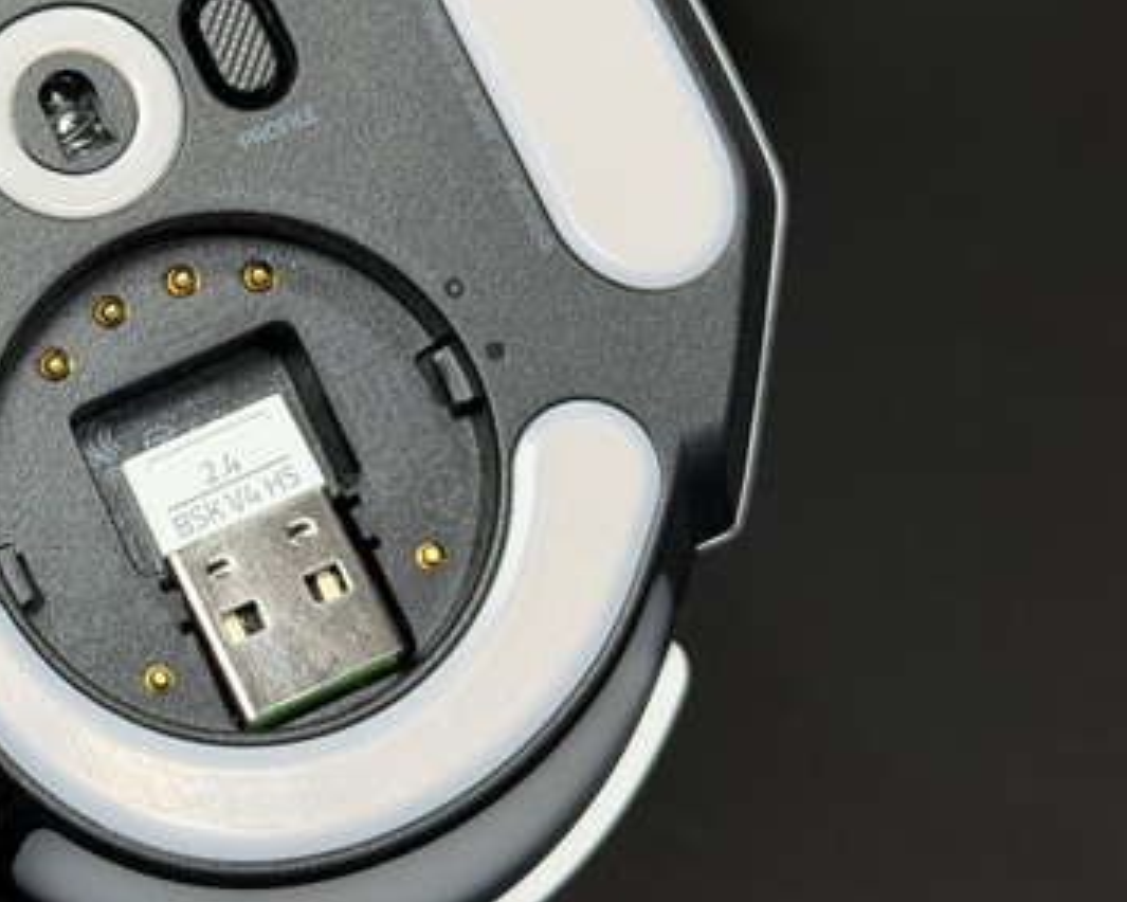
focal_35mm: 103
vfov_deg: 14.9
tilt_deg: -35.4
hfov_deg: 18.3
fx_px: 3436
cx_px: 86
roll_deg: -0.2
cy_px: 208
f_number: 1.78
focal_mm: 6.76
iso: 125
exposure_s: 1/60
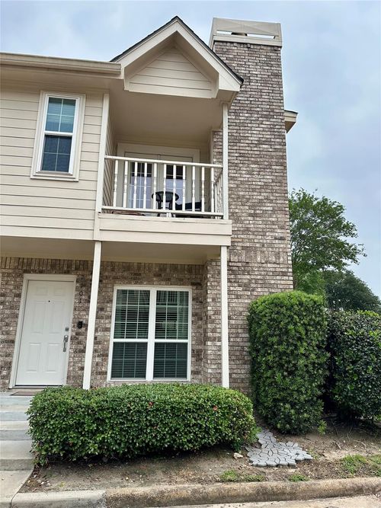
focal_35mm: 24
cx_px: 190
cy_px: 254
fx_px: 352
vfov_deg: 71.6
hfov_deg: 56.8
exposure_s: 1/3155
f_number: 1.78
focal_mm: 6.86
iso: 80
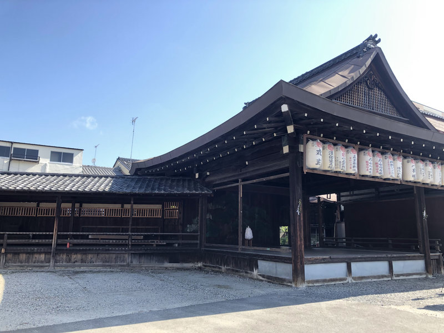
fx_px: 359
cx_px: 222
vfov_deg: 49.7
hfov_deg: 63.4
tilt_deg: +11.2
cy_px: 166
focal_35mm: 28
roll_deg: -1.5
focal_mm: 3.99
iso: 20
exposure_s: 1/167
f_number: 1.8
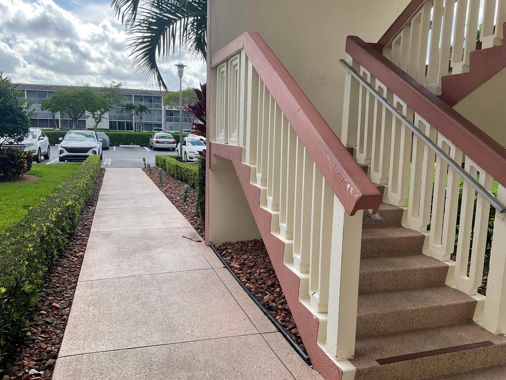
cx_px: 253
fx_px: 424
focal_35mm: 29
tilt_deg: -8.5
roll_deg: -2.3
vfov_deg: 48.2
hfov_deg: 61.7
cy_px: 190
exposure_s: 1/781
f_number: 1.8
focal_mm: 3
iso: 16
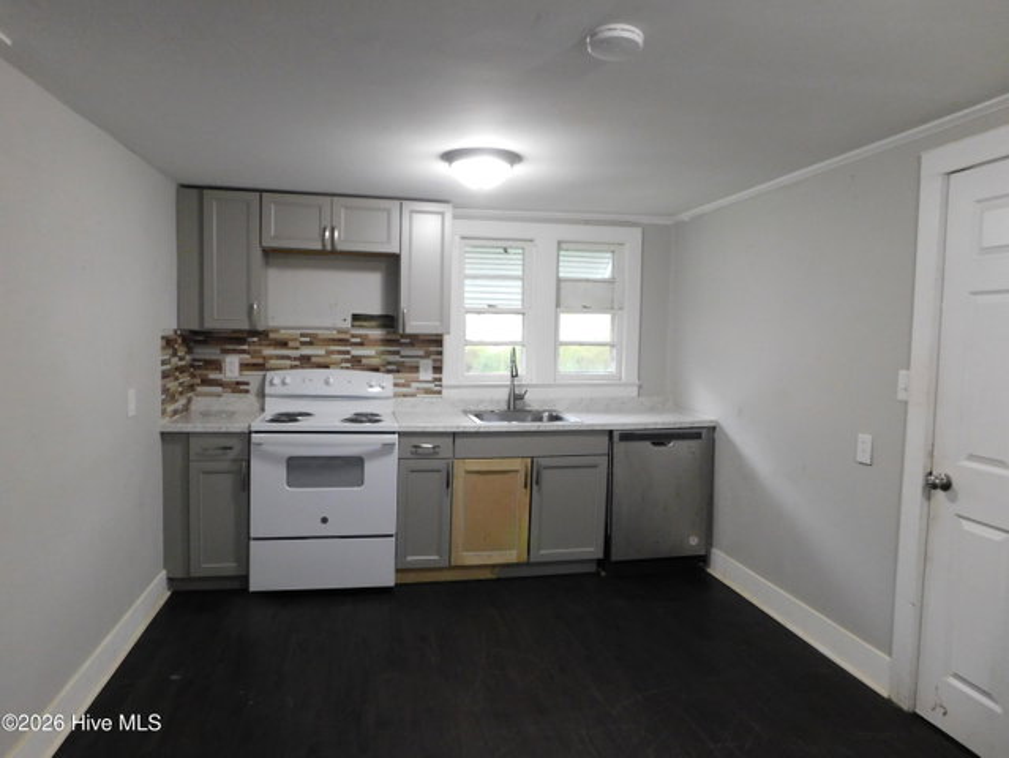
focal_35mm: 23
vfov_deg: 58.9
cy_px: 379
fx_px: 671
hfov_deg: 73.9
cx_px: 504
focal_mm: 4
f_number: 3
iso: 400
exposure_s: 1/30
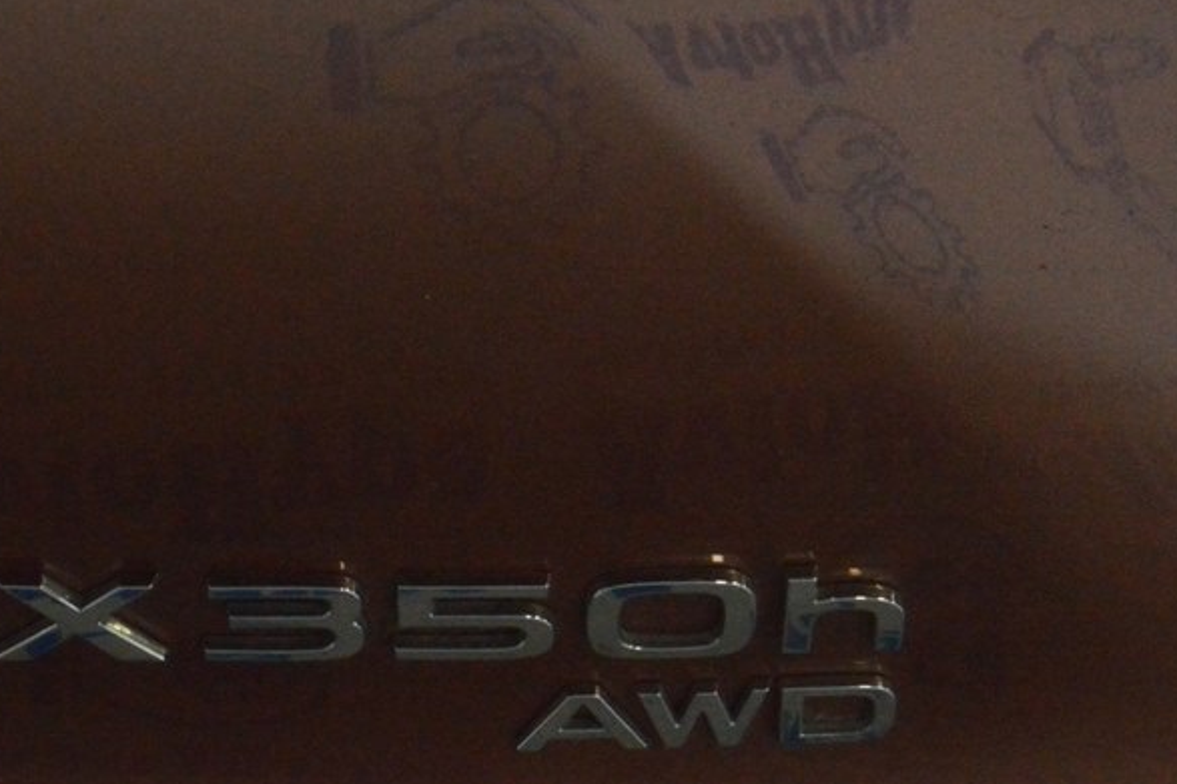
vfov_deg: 9.5
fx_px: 4702
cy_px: 502
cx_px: 355
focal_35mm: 144
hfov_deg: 14.2
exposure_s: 1/20
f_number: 20
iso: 6400
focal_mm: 55
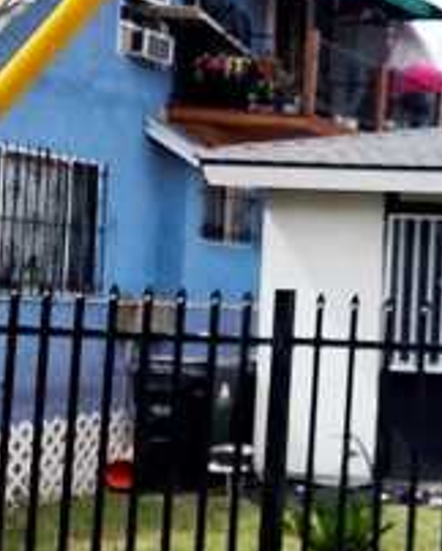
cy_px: 311
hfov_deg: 17.0
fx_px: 1159
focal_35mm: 71
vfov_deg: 26.7
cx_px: 840
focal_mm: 6.4
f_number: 1.8
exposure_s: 1/1429
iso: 12
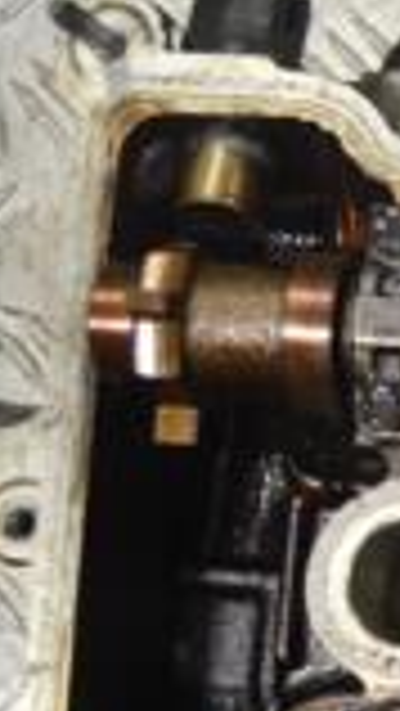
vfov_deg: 14.9
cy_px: 590
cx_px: 1187
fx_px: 2694
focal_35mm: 143
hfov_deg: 7.5
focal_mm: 24
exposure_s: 1/100
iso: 400
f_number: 5
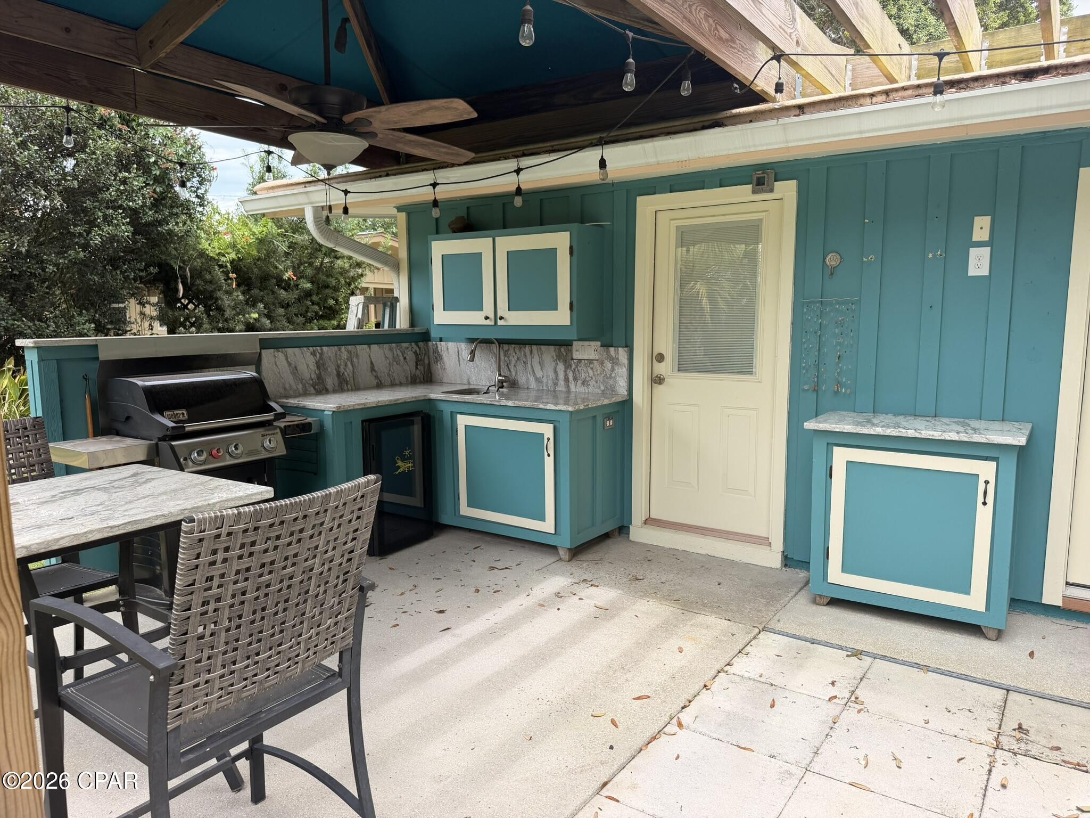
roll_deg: +1.1
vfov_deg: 56.8
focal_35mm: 24
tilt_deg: -8.0
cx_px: 545
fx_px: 756
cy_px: 409
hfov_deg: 71.6
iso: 80
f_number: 1.78
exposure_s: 1/1139
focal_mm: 6.76
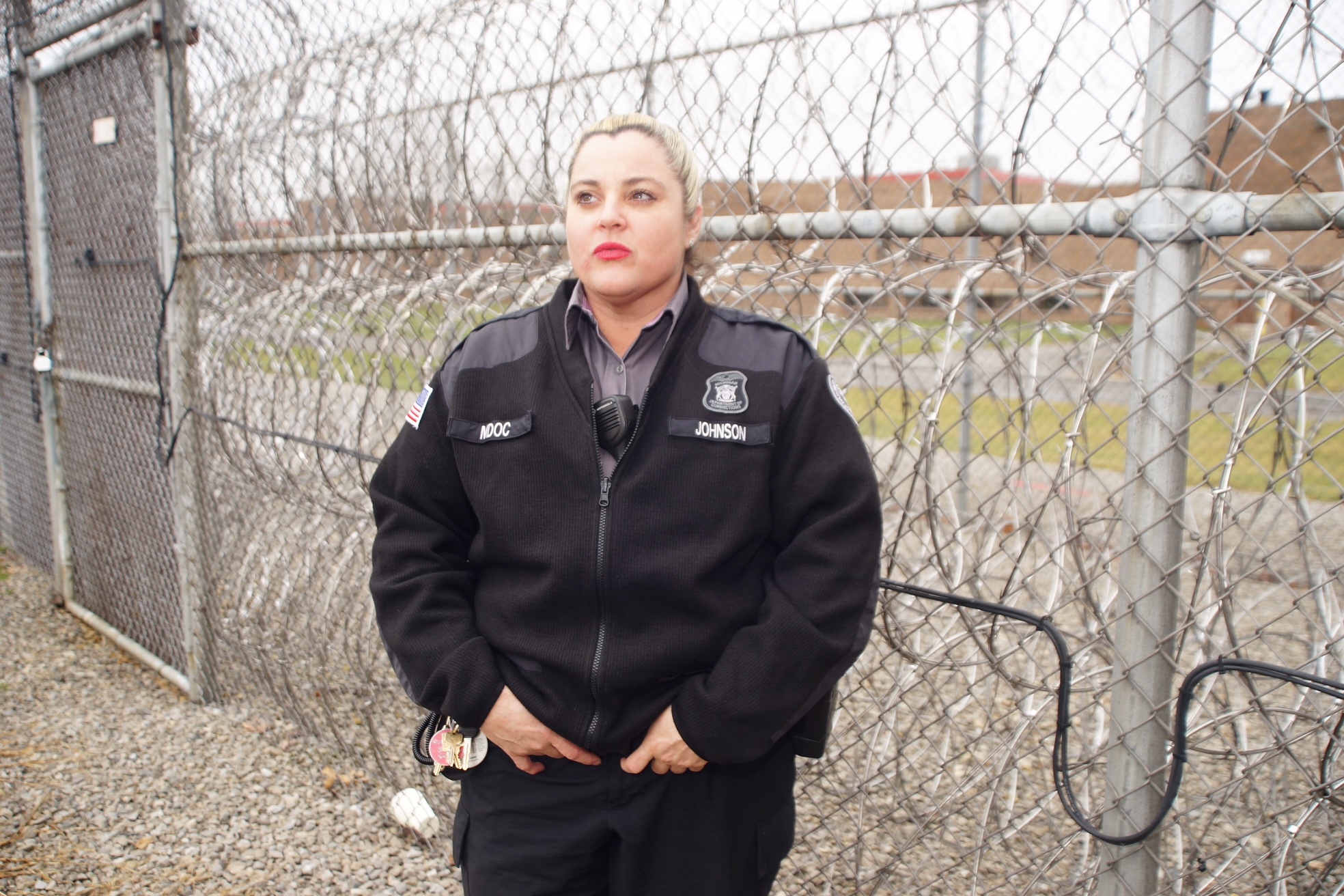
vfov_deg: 43.6
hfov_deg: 61.9
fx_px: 1120
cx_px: 672
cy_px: 448
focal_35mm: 30
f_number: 5.6
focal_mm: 30
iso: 400
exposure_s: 1/160
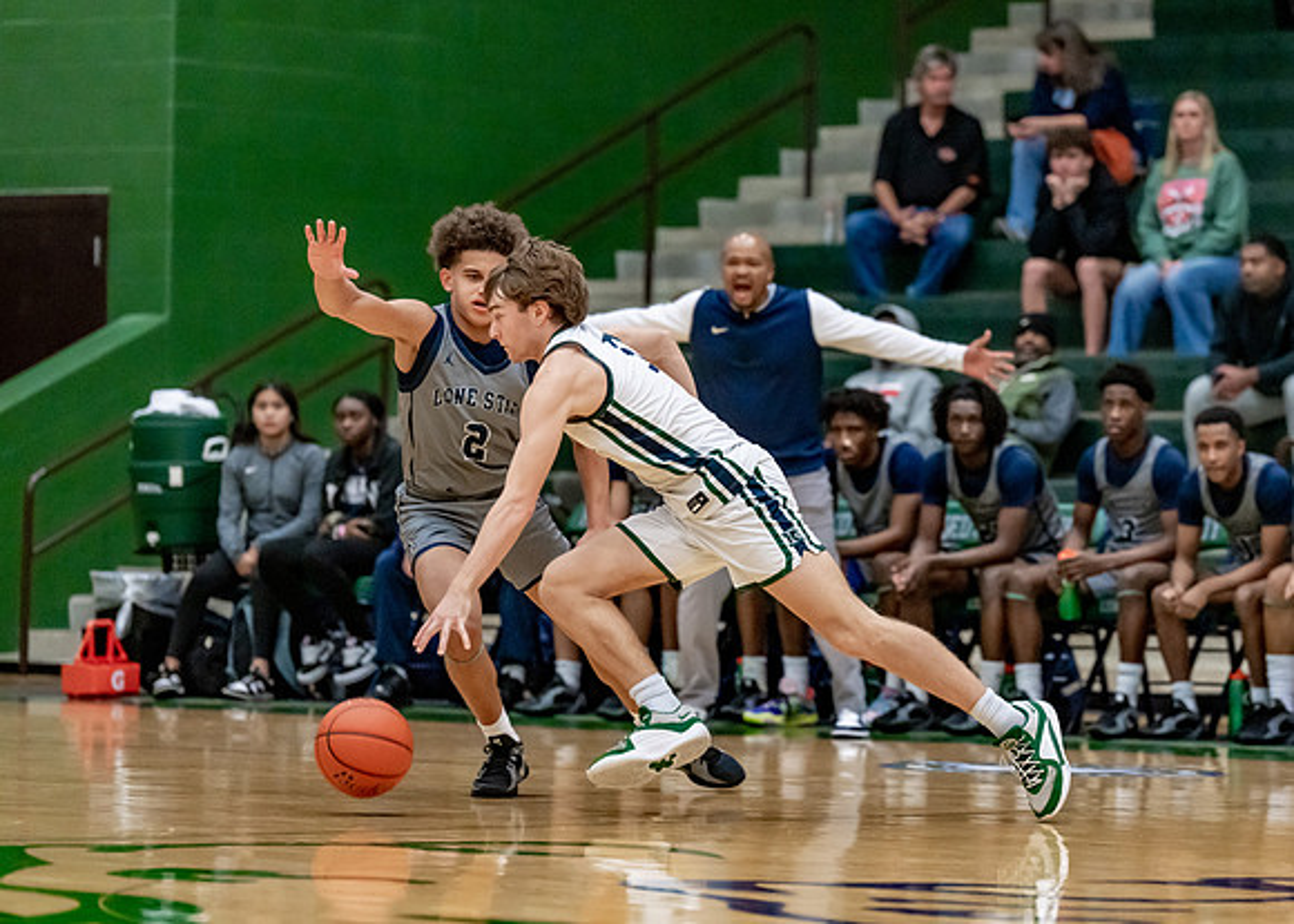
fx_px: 6545
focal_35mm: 178
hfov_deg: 11.3
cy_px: 460
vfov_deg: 8.1
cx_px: 801
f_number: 2.8
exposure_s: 1/1000
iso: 2500
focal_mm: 135
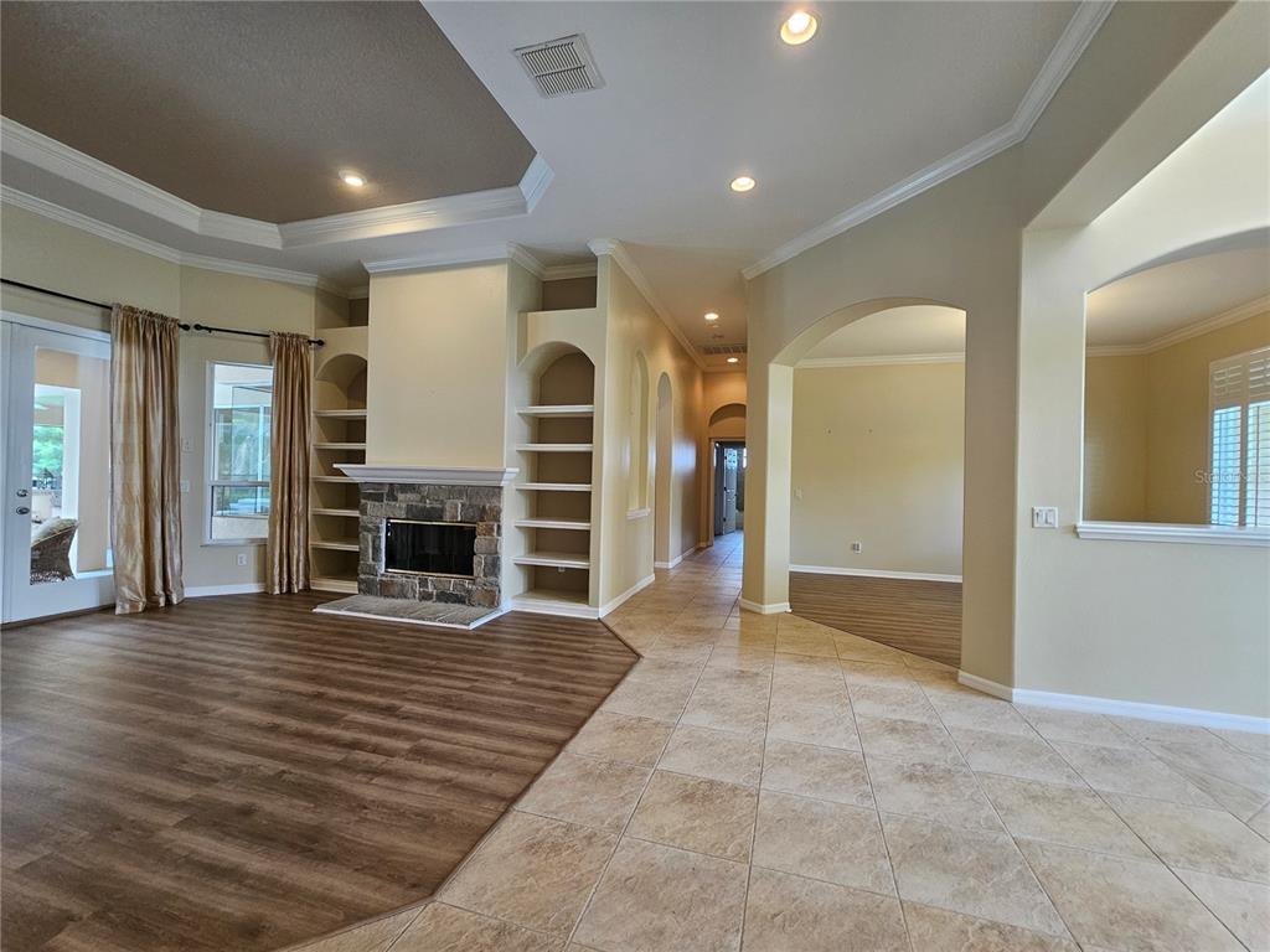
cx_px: 635
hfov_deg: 106.2
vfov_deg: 89.9
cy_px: 476
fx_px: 477
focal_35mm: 13
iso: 160
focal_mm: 2.2
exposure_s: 1/60
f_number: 2.2
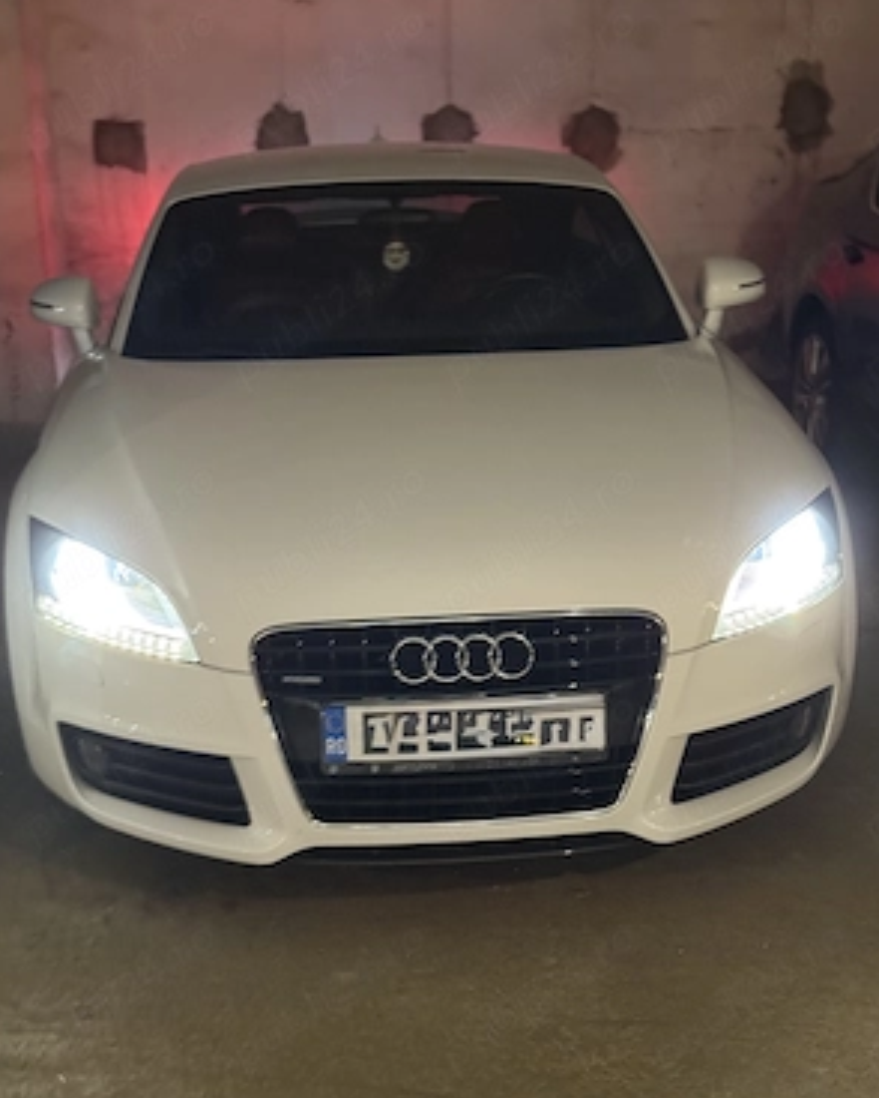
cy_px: 589
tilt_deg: -18.3
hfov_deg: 29.7
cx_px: 434
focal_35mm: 51
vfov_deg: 36.6
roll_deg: +0.3
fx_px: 1657
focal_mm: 6.76
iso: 640
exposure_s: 1/25
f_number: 1.78
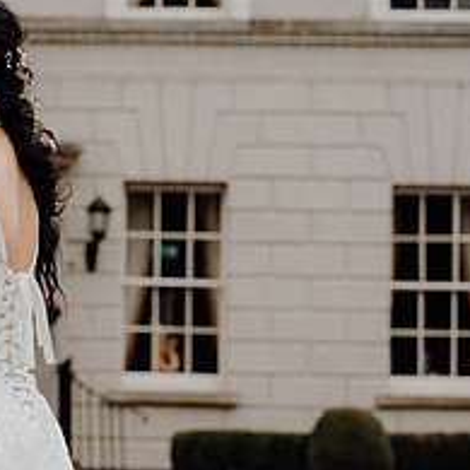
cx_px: -106
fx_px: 2442
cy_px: 363
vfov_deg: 11.0
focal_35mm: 159
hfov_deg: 10.8
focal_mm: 63
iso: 320
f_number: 3.5
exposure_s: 1/160
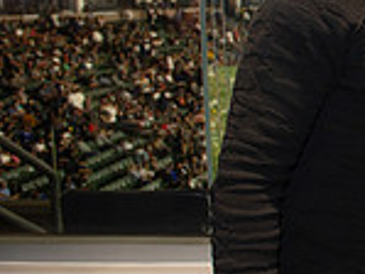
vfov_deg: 16.4
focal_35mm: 90
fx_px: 950
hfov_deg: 17.7
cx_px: 652
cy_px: 97
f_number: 6.3
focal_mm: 24
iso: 640
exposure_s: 1/60
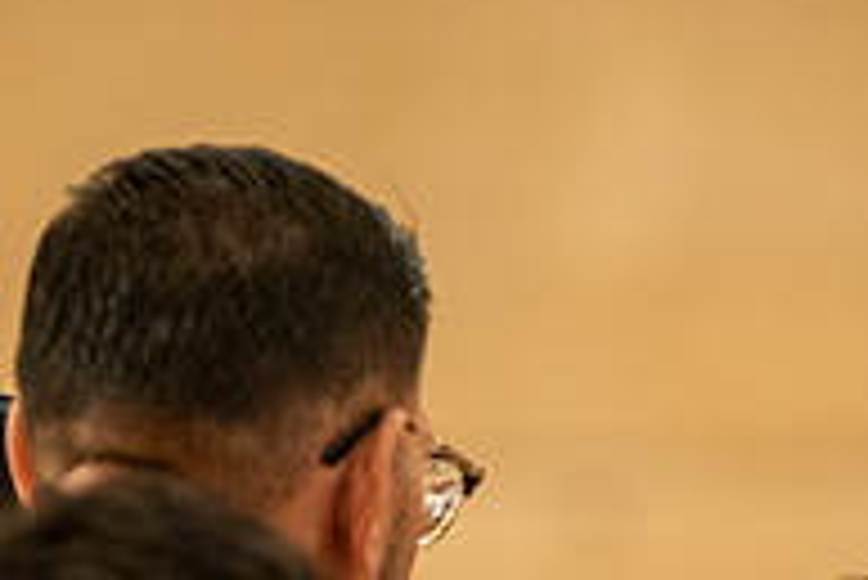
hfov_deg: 3.4
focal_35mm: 601
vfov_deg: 2.3
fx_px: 14501
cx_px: 513
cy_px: 803
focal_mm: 200
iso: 2000
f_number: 2.8
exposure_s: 1/80
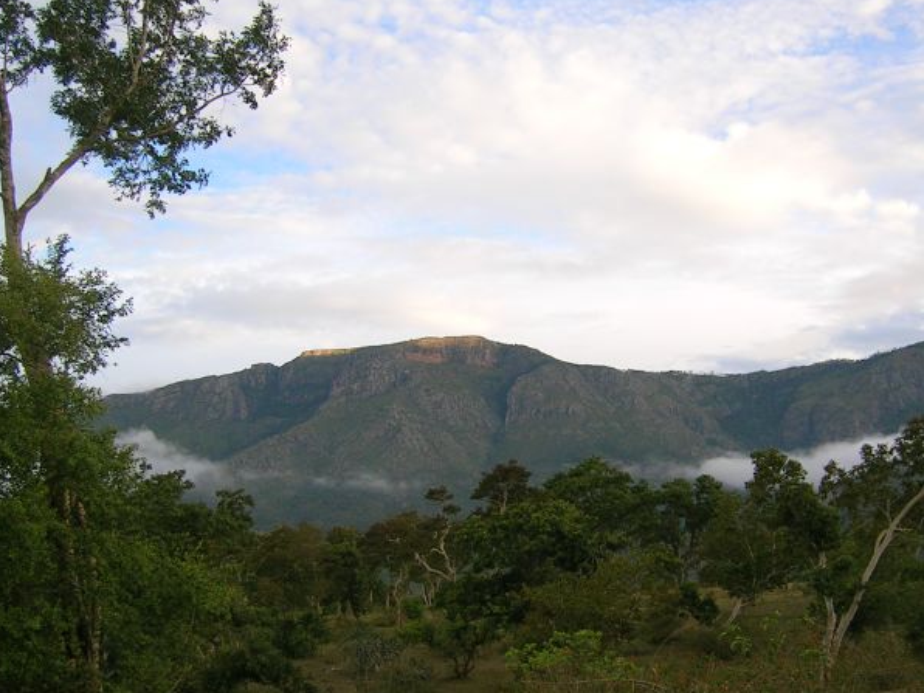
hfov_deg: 40.3
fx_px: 1255
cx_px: 530
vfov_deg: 30.8
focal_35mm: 47
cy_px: 426
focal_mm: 5.4
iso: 50
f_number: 2.8
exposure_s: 1/204
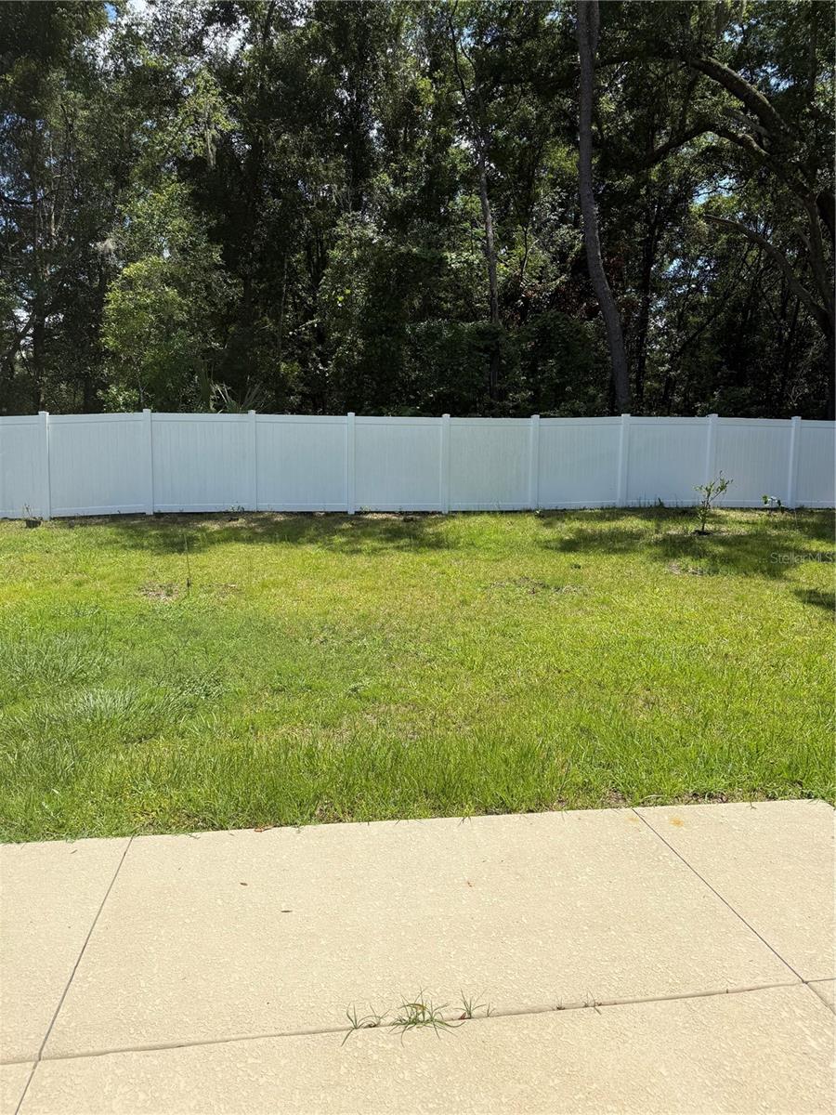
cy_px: 558
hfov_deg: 56.8
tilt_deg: -5.6
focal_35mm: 24
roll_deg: -1.8
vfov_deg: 71.6
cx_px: 418
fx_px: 773
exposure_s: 1/5714
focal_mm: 6.76
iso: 80
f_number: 1.78
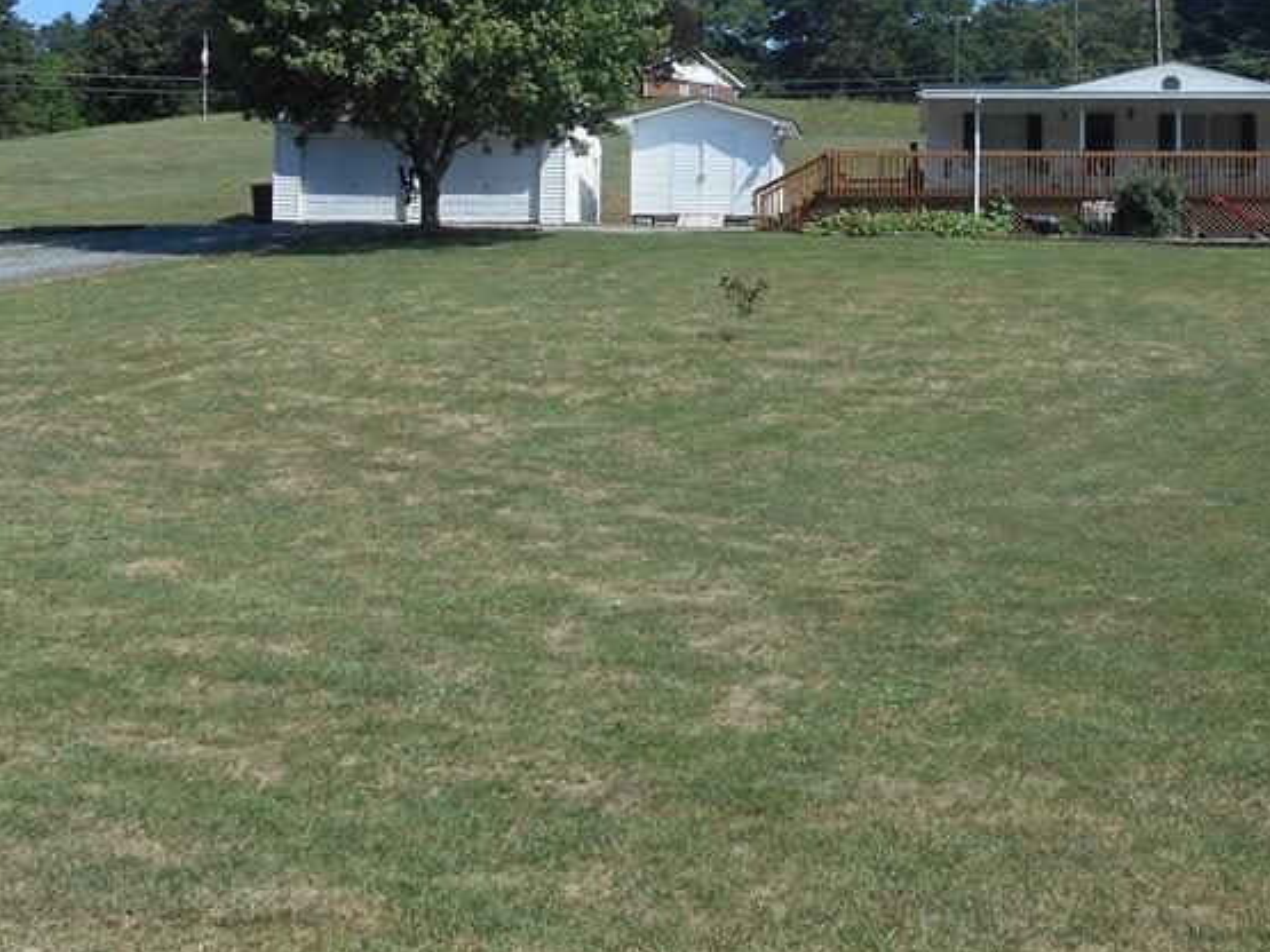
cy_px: 158
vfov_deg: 29.4
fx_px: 1761
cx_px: 803
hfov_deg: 39.4
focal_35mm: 48
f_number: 3.2
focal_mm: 4.6
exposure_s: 1/1000
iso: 80
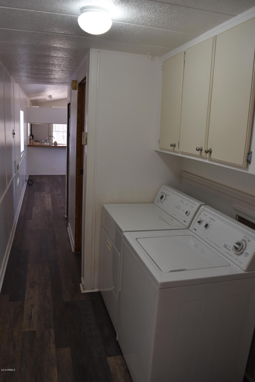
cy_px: 191
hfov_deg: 47.9
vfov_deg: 67.4
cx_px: 128
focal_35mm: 27
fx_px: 287
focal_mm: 18
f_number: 4.5
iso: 500
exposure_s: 1/80
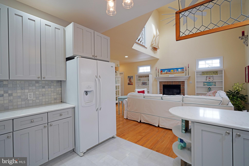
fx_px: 111
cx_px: 124
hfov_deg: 96.7
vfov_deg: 73.8
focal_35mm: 16
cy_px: 83
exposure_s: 1/160
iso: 640
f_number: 4
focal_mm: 16
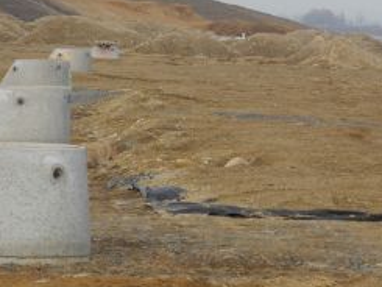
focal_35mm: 400
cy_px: 16
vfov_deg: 3.7
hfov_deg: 4.9
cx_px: 312
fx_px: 4416
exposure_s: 1/74.6
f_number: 5
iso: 100
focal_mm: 32.6
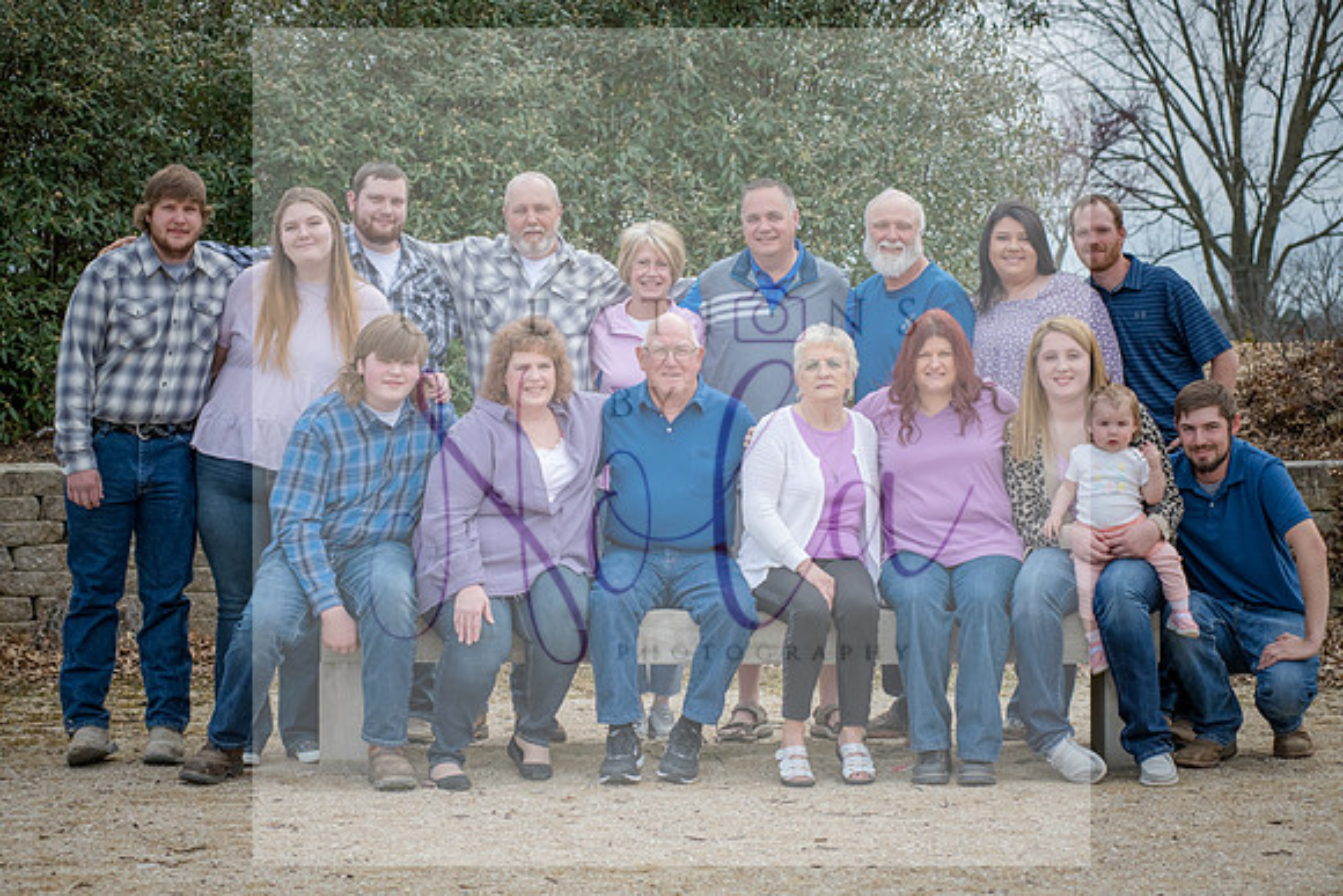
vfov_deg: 17.1
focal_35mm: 80
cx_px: 672
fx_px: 2985
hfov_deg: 25.4
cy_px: 448
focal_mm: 80
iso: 400
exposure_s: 1/640
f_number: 7.1
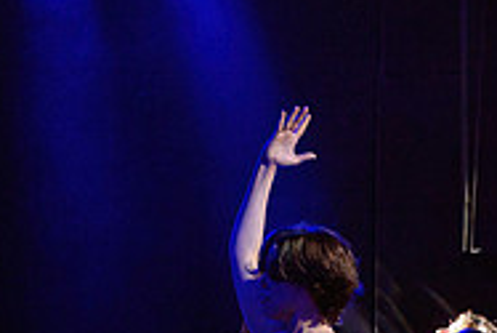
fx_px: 5333
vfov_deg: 3.6
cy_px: 313
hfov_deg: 5.3
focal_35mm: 386
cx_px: 522
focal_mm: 98
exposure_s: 1/200
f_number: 2.8
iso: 1600
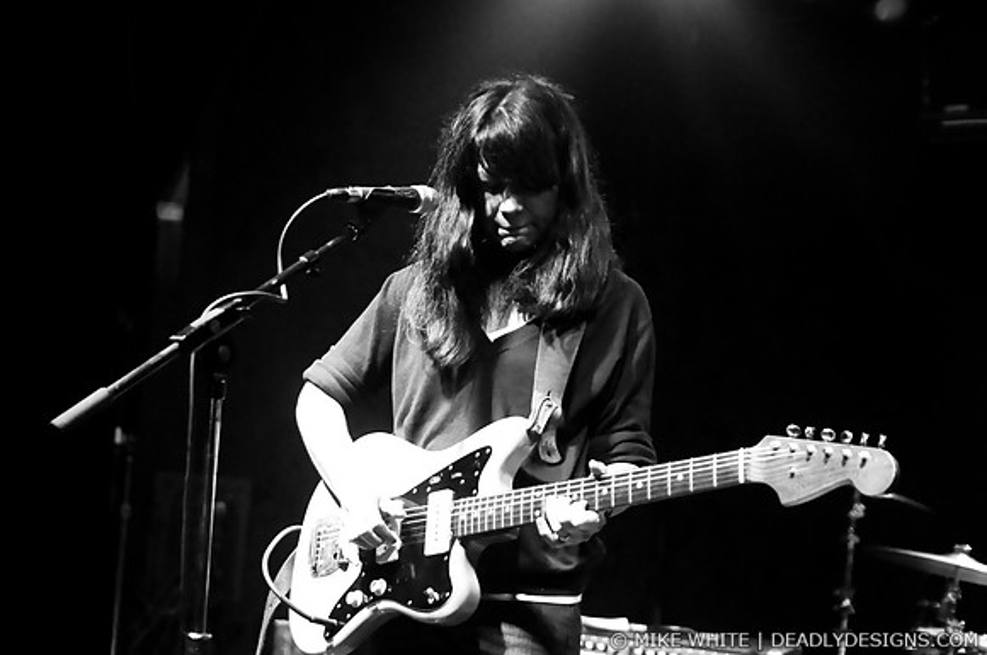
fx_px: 1232
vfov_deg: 29.8
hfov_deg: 43.7
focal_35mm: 45
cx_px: 494
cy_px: 328
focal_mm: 30
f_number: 1.8
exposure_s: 1/80
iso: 1000
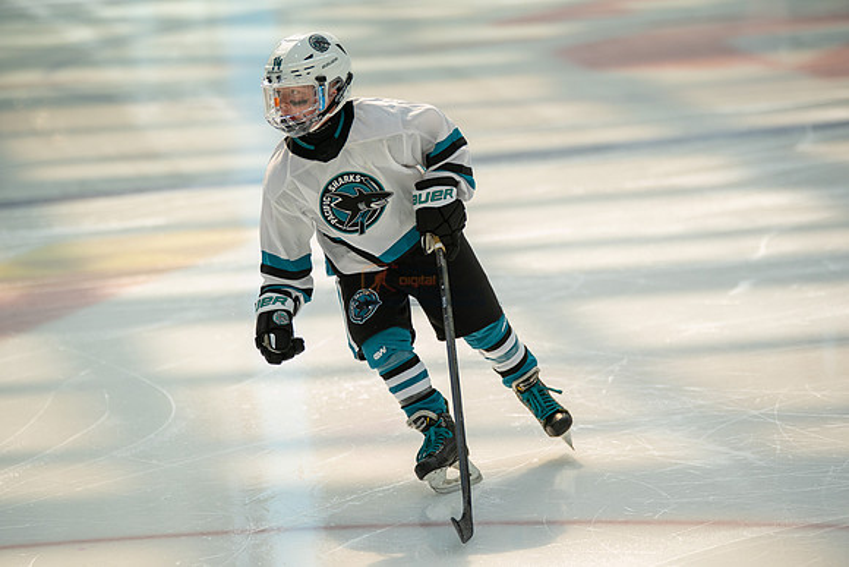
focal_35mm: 221
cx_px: 424
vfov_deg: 6.2
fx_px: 5213
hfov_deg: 9.3
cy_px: 284
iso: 1600
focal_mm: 221
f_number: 3.2
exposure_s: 1/2500
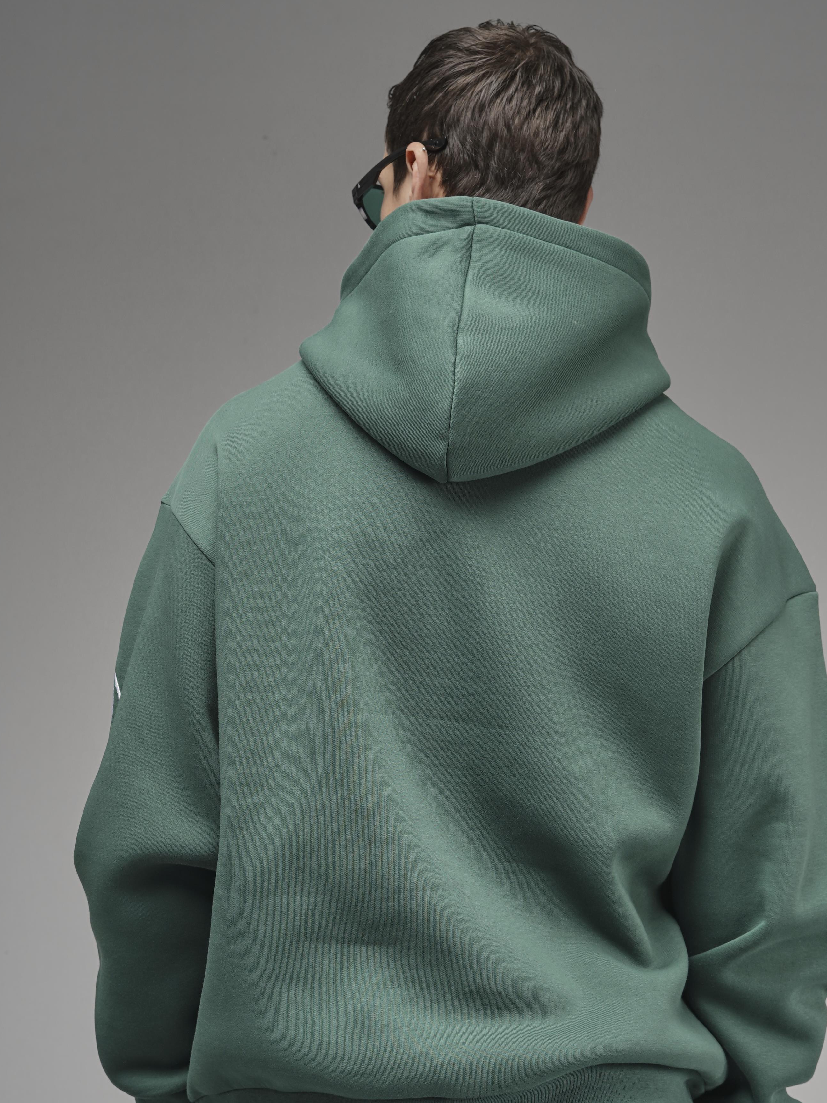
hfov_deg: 18.0
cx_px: 414
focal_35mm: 82
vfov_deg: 23.8
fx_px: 2612
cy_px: 626
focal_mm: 50
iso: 64
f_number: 7.1
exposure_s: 1/125
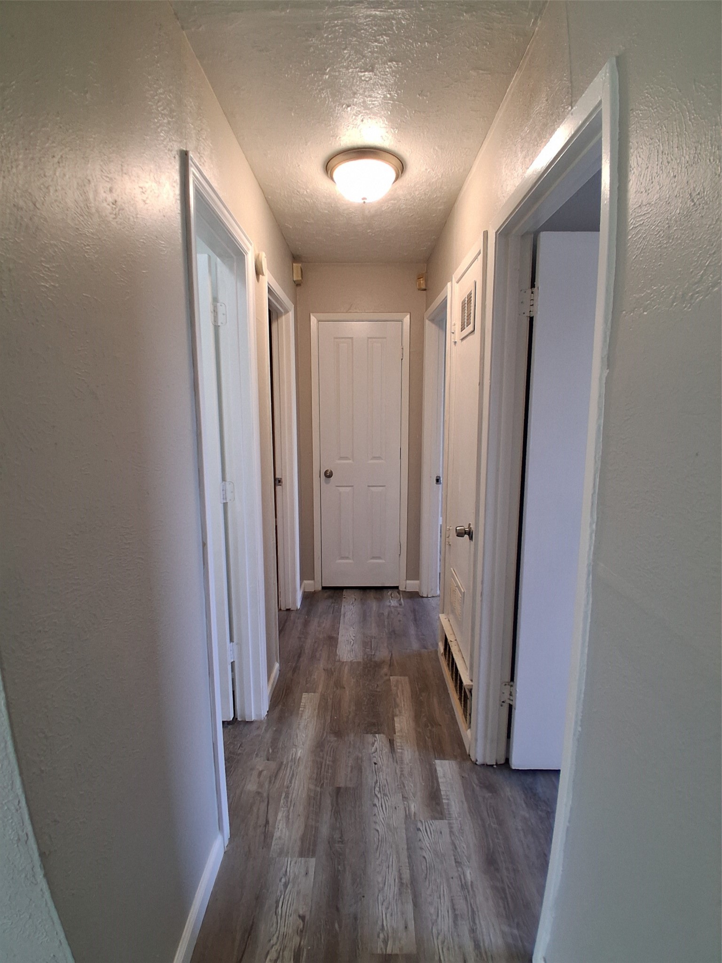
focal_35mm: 17
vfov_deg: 91.0
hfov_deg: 74.7
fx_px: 473
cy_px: 482
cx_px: 361
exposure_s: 1/60
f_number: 2.2
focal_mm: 1.4
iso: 100
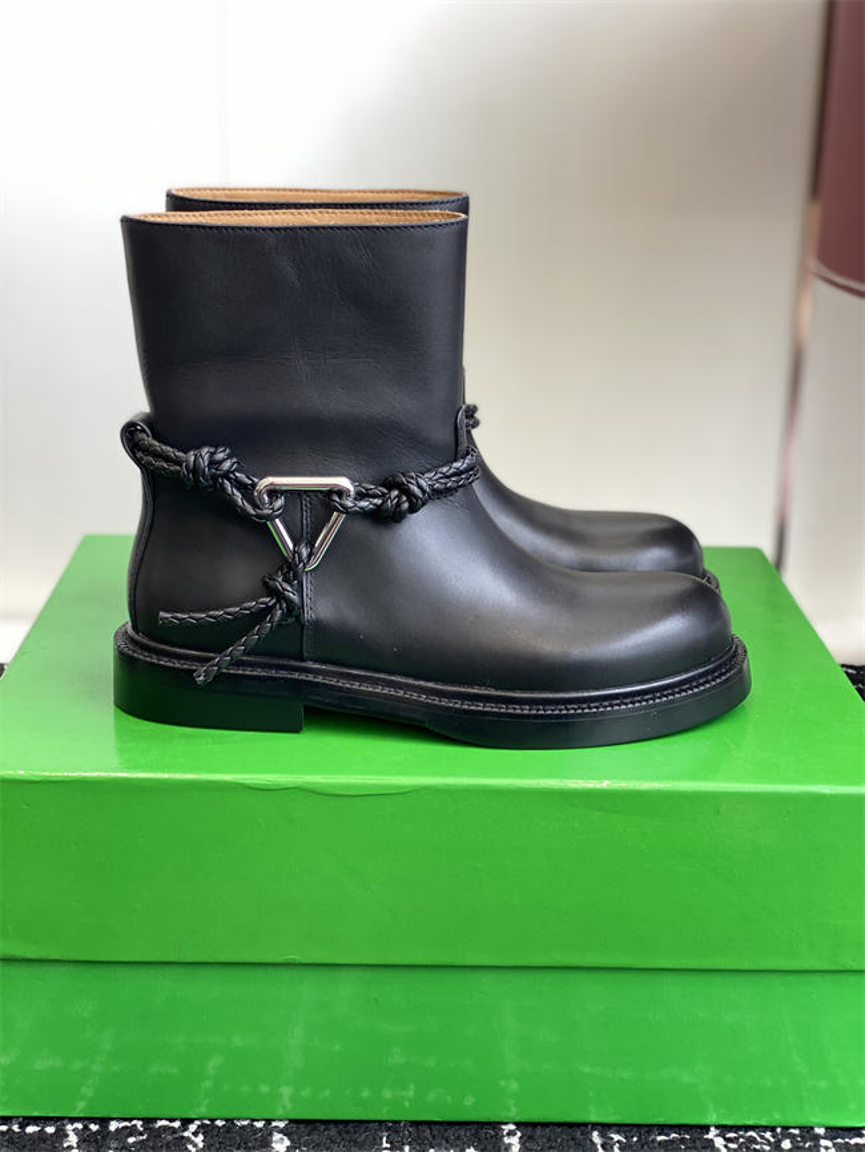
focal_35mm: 52
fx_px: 1732
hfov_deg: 28.0
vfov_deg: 36.8
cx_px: 432
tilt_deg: -17.1
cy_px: 576
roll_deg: -2.8
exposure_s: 1/122
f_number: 2
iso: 64
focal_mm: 6
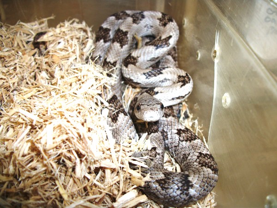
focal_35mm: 32
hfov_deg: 56.8
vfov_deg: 44.2
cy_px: 104
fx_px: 256
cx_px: 138
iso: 80
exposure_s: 1/60
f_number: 2.9
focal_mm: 5.7
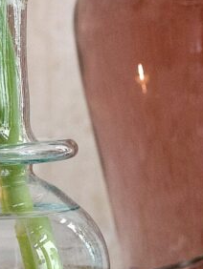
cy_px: 61
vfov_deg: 7.6
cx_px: -39
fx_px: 2030
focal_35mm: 260
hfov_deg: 5.7
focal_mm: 34
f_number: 3.8
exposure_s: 1/80
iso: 640
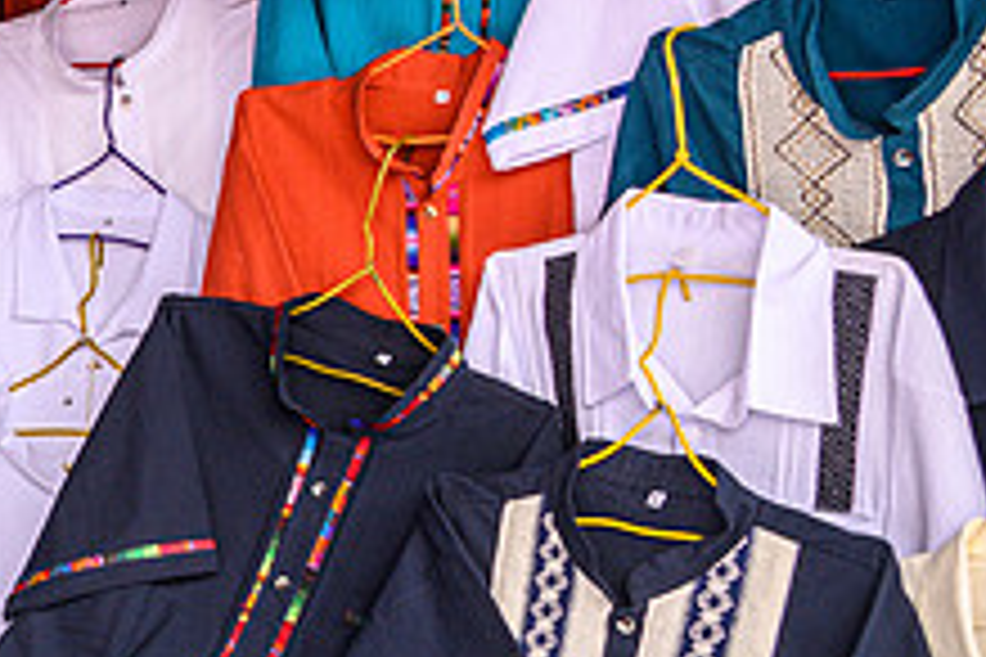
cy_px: 360
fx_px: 2027
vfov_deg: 18.4
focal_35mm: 74
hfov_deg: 24.1
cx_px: -279
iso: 500
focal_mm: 28
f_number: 14
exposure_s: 1/40
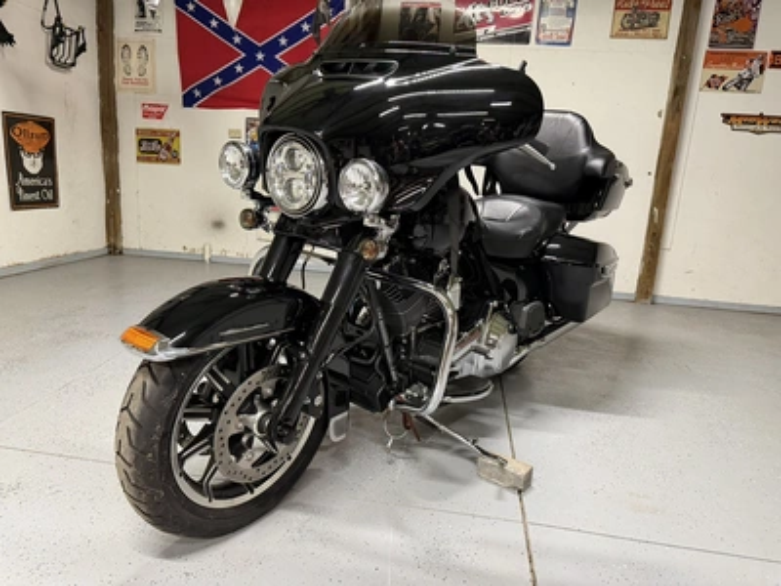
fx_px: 541
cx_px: 390
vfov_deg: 56.8
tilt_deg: -10.2
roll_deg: -2.7
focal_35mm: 24
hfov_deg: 71.6
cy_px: 293
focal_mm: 6.76
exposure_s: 1/60
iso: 500
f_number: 1.78
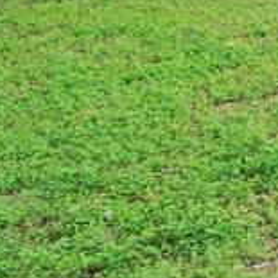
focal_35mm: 118
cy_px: -169
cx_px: 821
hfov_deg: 10.6
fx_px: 1072
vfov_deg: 13.7
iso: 250
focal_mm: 21
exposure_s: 1/40
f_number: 9
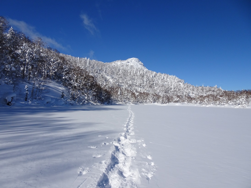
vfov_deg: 56.8
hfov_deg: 71.6
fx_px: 174
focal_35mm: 24
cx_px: 126
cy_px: 94
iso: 80
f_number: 3.5
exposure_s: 1/2000
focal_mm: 4.1
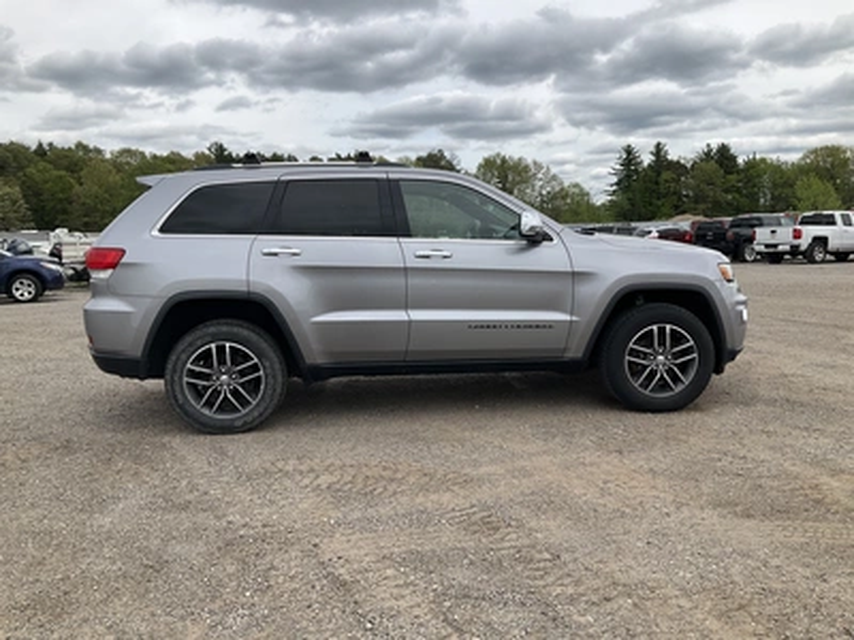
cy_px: 320
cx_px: 427
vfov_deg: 48.2
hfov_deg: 61.7
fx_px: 715
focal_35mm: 29
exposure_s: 1/1984
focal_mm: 3
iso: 25
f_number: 1.8
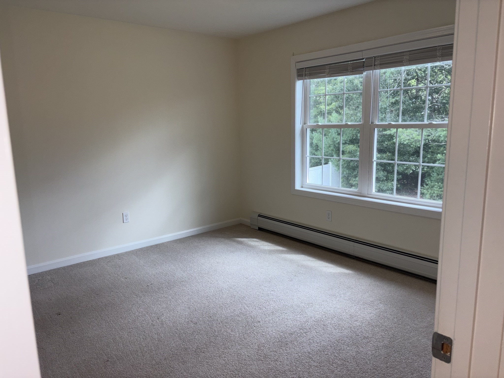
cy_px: 189
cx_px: 252
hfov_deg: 67.3
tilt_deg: -9.5
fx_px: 379
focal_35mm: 26
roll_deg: +2.0
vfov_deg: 53.1
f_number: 1.6
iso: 32
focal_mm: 5.96
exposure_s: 1/160
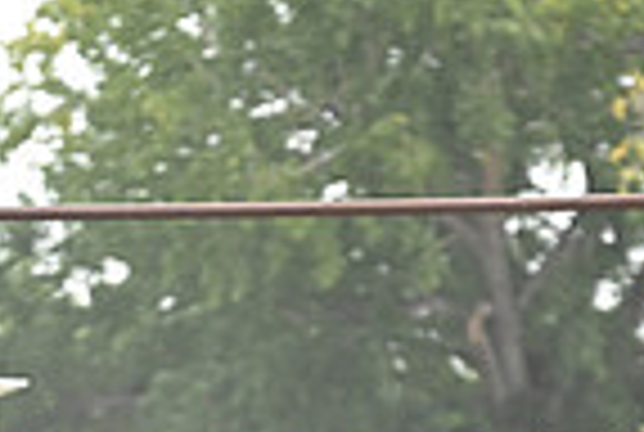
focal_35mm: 809
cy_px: 821
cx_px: 176
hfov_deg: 2.5
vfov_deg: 1.7
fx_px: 14502
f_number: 2.8
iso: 800
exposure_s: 1/2500
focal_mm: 200
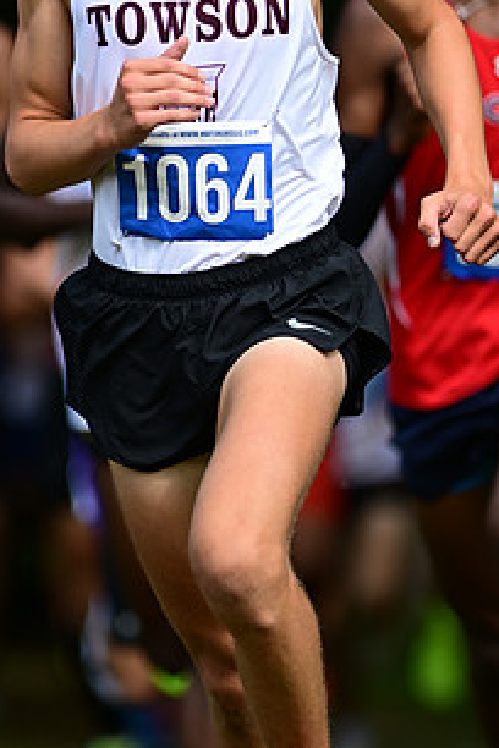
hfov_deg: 2.4
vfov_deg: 3.6
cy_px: 301
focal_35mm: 569
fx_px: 11830
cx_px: 329
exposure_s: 1/2000
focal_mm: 300
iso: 220
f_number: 2.8
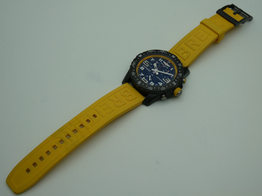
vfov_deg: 29.1
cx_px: 131
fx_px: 378
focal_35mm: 50
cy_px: 98
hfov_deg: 38.2
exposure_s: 1/400
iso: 80
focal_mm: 9
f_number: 4.1
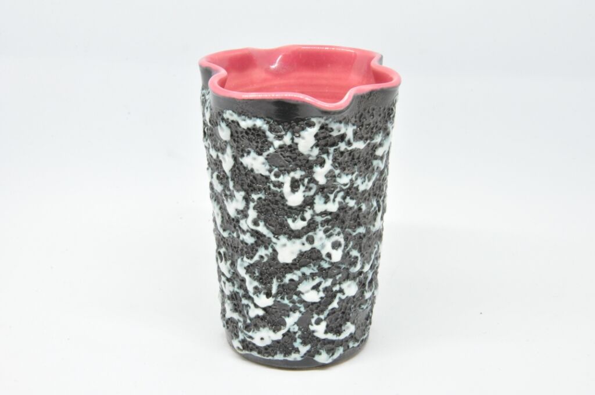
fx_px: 1238
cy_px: 198
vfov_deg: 18.1
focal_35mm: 75
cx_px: 298
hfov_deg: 27.0
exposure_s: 1/3
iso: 800
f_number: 29
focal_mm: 50
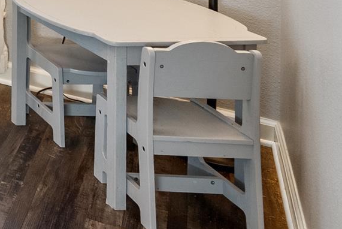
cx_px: -346
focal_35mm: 70
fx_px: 666
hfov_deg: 18.5
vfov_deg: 16.1
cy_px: -199
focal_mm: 16
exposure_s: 1/2.5
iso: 250
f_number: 9
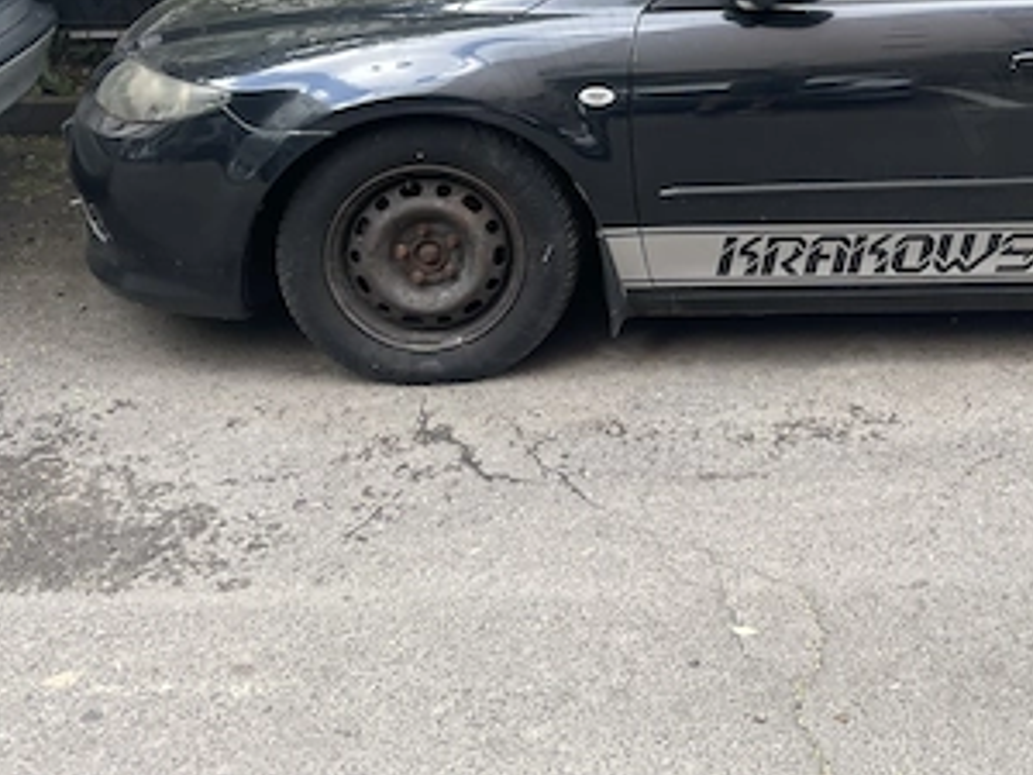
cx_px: 916
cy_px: 3
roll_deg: -0.6
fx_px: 1552
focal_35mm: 52
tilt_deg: -10.1
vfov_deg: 26.6
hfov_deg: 34.9
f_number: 1.6
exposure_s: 1/167
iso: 32
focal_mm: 4.2
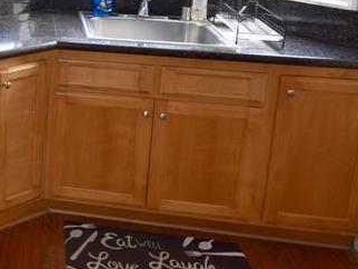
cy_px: -8
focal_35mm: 55
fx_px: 569
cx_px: -123
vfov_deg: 25.1
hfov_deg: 28.0
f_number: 5.6
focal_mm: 12
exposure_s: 1/125
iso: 400
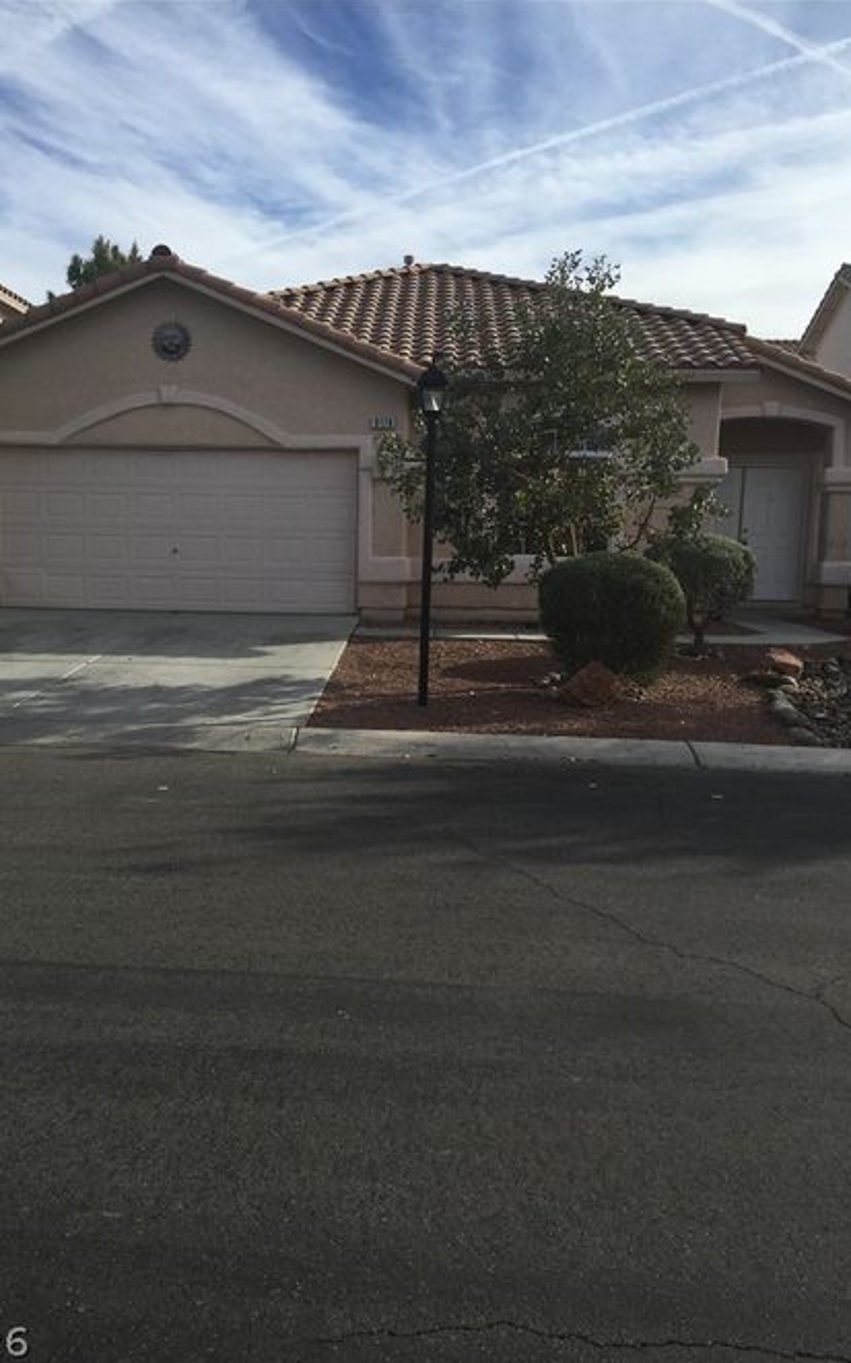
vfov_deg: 61.2
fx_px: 1151
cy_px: 686
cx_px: 350
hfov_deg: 40.4
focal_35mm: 31
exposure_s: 1/1799
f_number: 2.2
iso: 32
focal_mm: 4.15
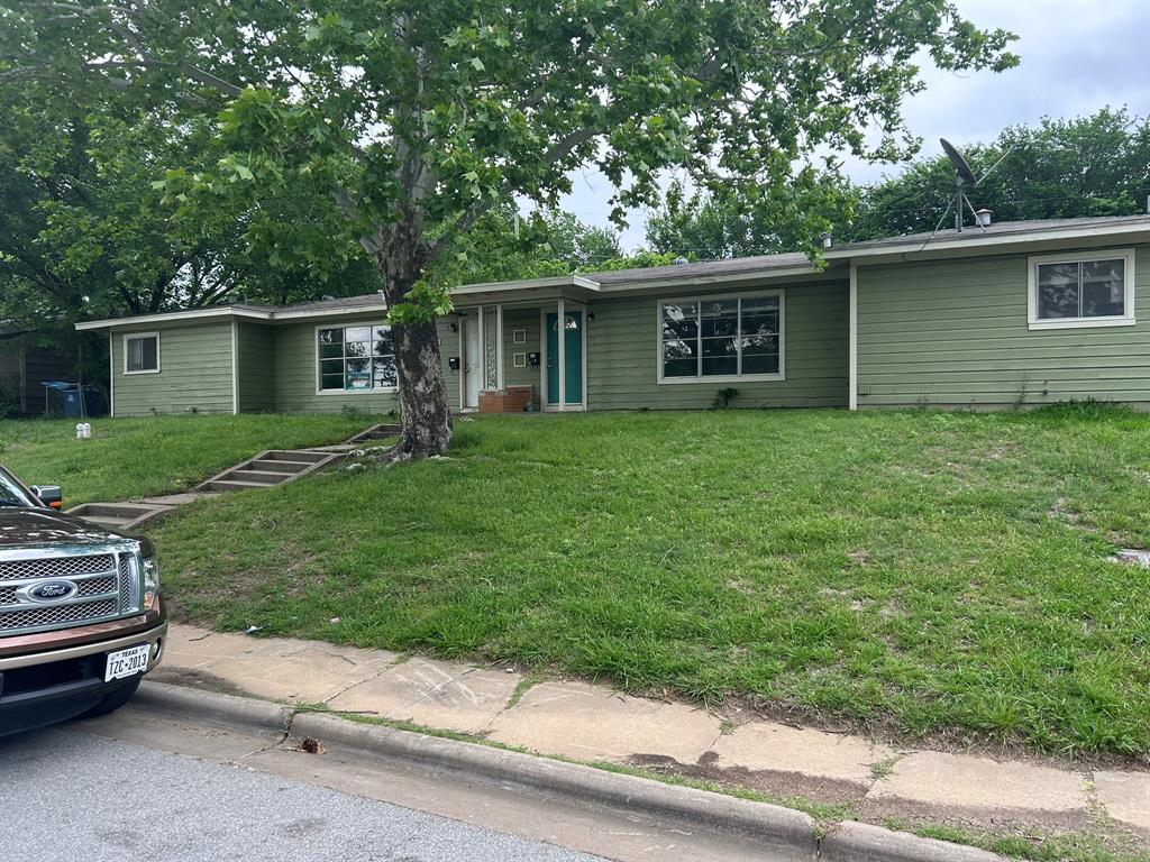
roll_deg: +0.0
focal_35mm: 26
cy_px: 431
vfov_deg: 53.1
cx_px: 575
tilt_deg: -2.1
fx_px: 864
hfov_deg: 67.3
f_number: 1.5
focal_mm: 5.7
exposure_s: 1/248
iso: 50
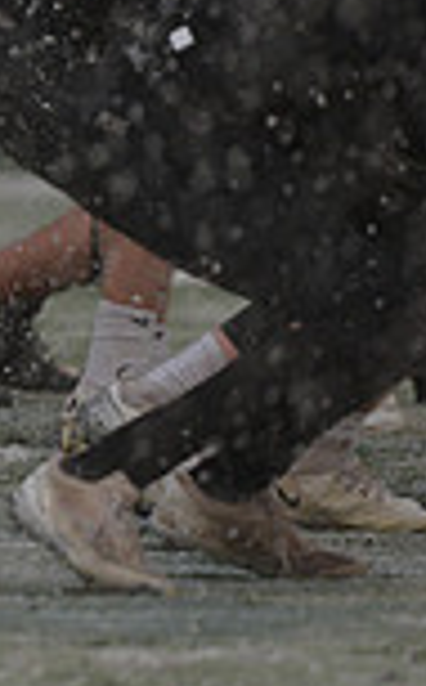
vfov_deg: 1.8
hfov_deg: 1.1
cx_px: -722
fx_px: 21706
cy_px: -29
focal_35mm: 1163
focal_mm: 300
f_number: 2.8
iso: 320
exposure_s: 1/2000
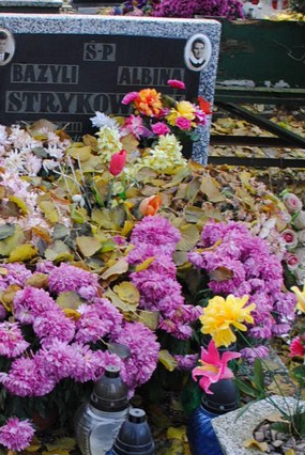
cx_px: 13
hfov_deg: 17.6
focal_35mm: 76
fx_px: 963
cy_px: 341
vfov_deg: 26.3
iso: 200
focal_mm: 18
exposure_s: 1/100
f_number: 5
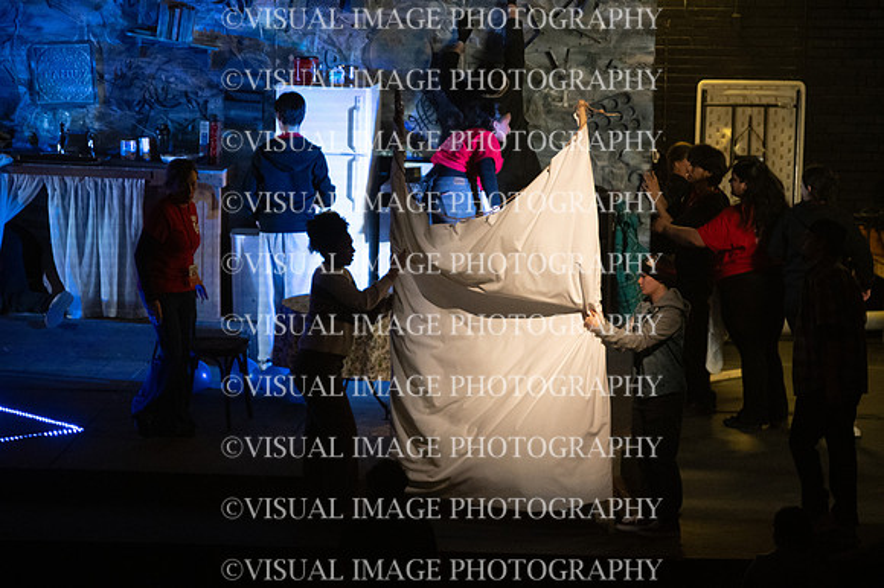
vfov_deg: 5.1
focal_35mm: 270
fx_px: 6626
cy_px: 294
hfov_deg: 7.6
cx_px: 442
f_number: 6
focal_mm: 270
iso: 10000
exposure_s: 1/160
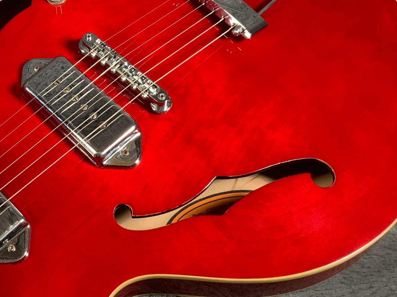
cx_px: 59
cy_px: 165
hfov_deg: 27.0
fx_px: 803
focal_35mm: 70
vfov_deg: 21.0
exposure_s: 1/78
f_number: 1.8
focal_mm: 3
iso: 64
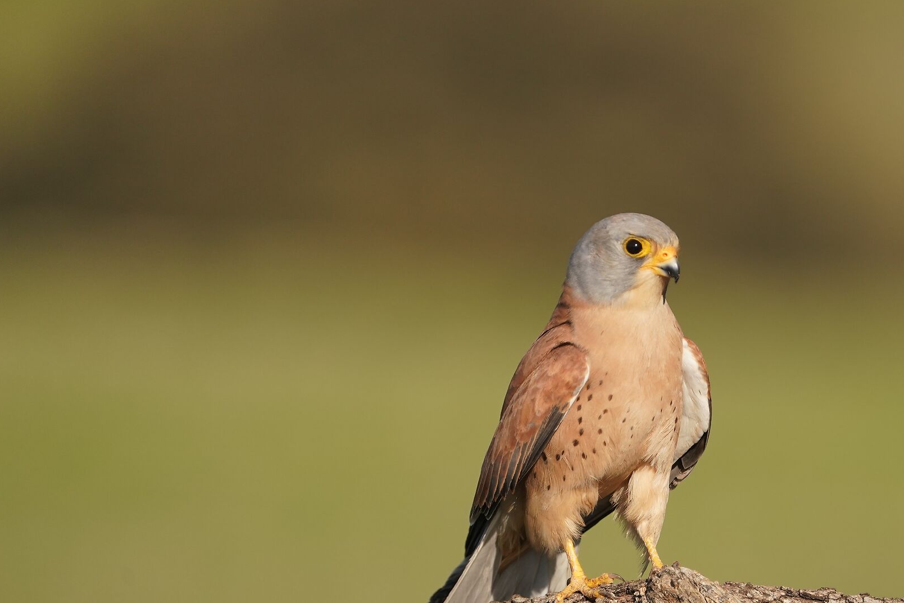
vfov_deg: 1.5
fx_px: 22475
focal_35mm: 895
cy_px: 429
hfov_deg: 2.3
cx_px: 650
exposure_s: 1/1250
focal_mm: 600
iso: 800
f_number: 6.3
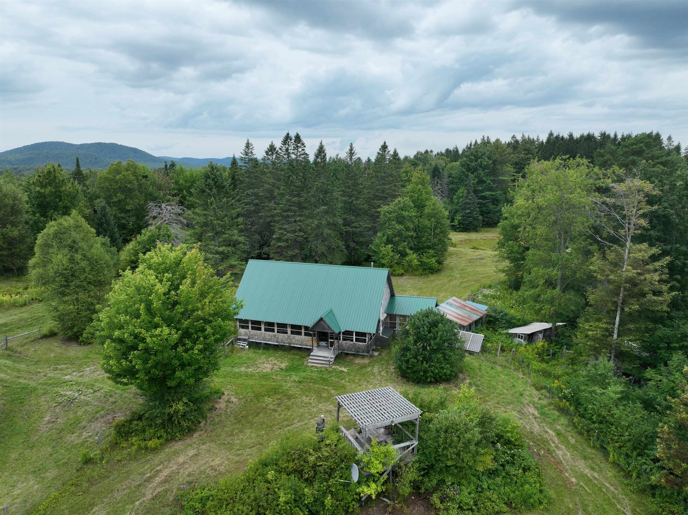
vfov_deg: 56.8
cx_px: 344
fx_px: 477
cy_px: 258
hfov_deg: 71.6
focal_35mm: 24
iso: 170
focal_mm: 12.29
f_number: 2.8
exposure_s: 1/800
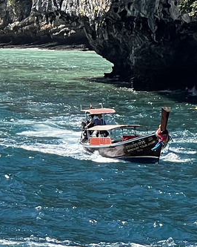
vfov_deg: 5.3
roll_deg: +0.6
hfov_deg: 4.2
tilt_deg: +5.6
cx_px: -358
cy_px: -178
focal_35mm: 361
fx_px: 2633
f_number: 2.8
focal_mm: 9
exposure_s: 1/361
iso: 32
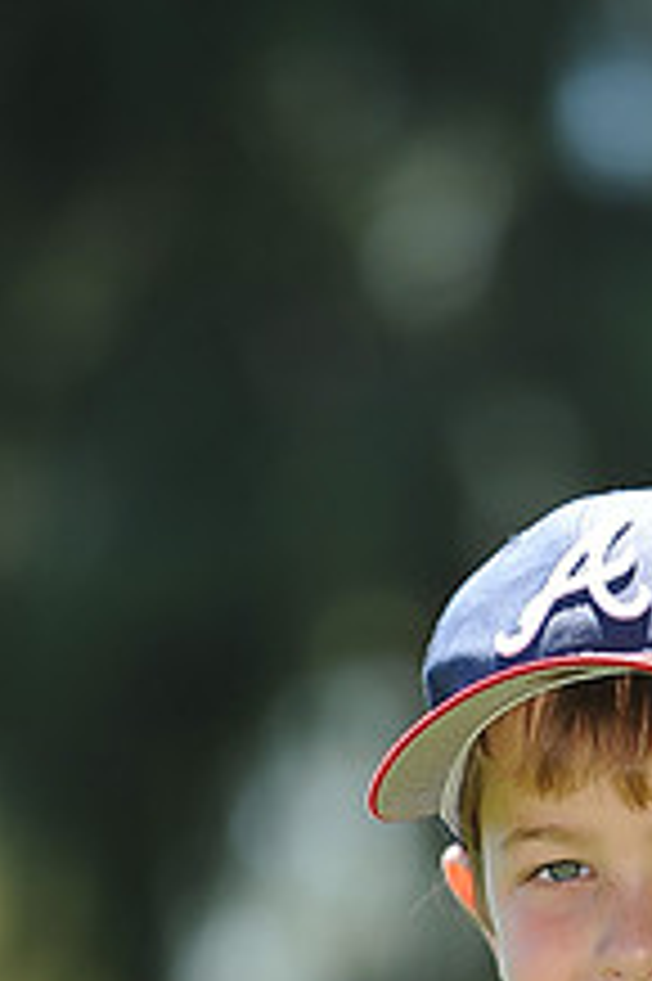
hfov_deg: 2.6
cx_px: 594
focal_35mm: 533
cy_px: 1300
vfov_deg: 3.9
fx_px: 14502
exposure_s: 1/400
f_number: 4.5
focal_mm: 200
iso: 200
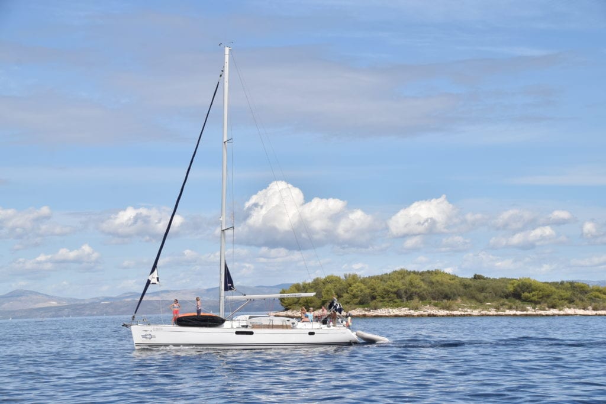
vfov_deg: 17.5
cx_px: 303
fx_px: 1313
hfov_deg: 26.0
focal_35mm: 78
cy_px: 202
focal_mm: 52
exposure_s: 1/500
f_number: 11
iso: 200
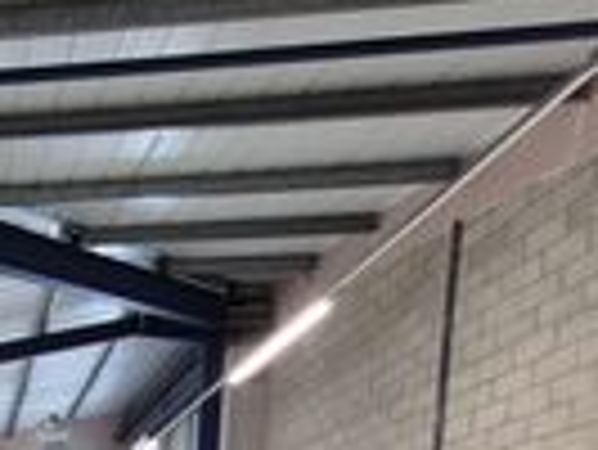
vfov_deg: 27.0
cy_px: 662
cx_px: -144
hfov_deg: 35.7
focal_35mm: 39
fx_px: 674
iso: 80
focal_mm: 1.74
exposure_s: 1/50
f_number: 2.2
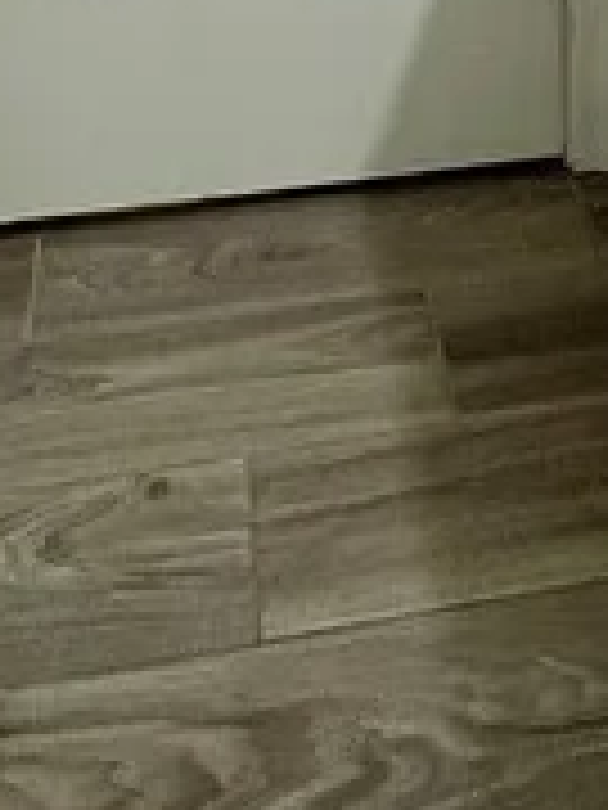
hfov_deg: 19.6
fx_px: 1733
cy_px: -860
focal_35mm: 74
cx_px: 531
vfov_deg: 17.6
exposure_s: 1/99
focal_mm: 1.57
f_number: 1.8
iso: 125
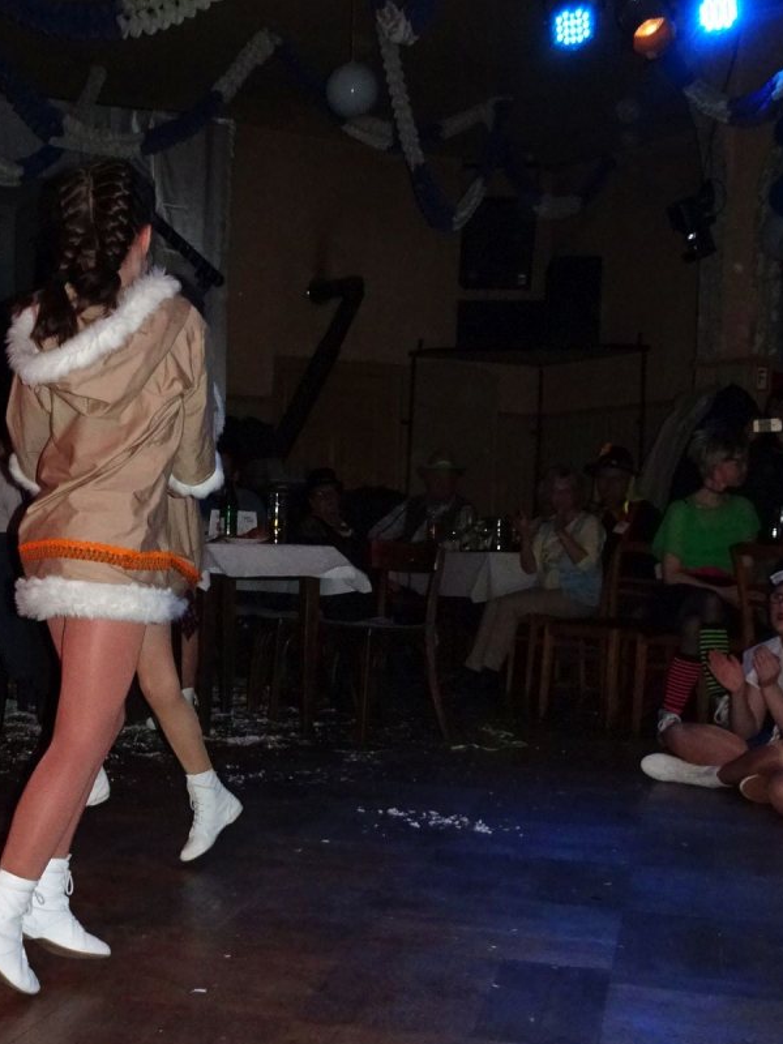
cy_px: 615
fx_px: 1448
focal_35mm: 48
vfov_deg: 39.5
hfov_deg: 30.0
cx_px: 239
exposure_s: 1/1250
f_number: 4
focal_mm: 5.43
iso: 800
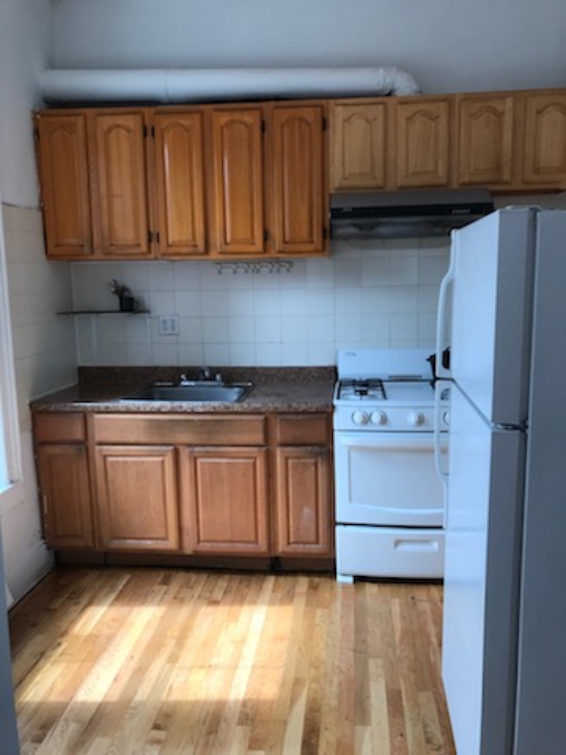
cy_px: 378
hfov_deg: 49.7
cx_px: 283
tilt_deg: -8.7
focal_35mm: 28
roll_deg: +1.9
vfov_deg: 63.4
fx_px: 610
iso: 20
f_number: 1.8
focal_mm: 3.99
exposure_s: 1/120
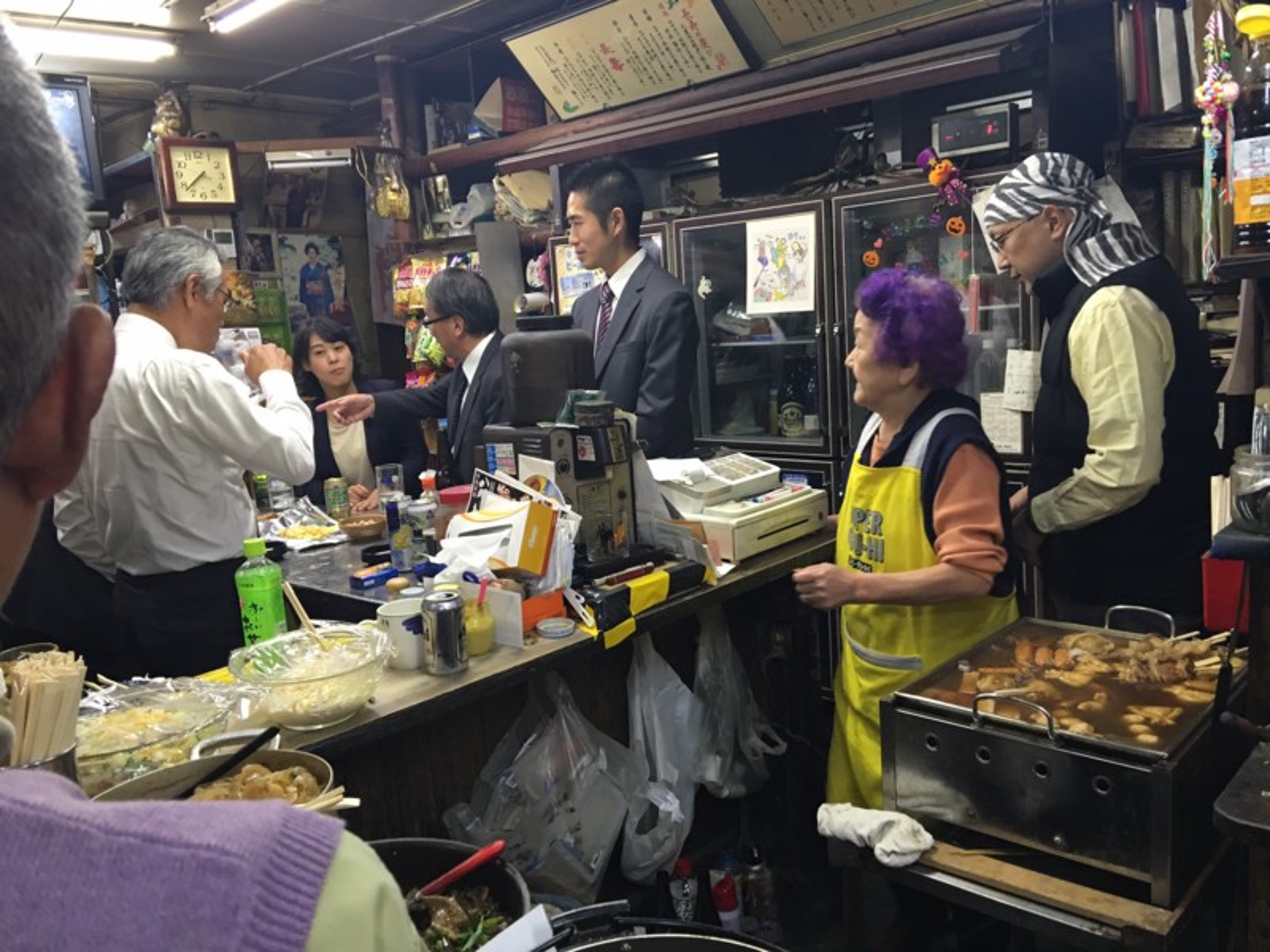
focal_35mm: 29
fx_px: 1064
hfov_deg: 61.7
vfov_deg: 48.2
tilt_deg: -7.7
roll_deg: +4.8
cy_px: 476
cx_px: 635
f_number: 2.2
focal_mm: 4.15
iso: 64
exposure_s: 1/15
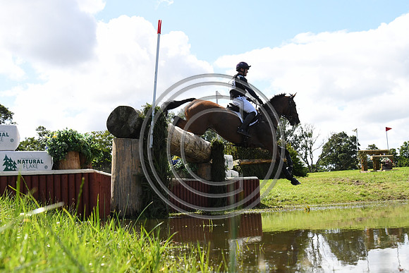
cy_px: 136
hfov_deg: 42.3
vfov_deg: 29.0
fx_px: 528
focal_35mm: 46
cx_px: 204
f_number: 8
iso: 1800
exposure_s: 1/4000
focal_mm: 31
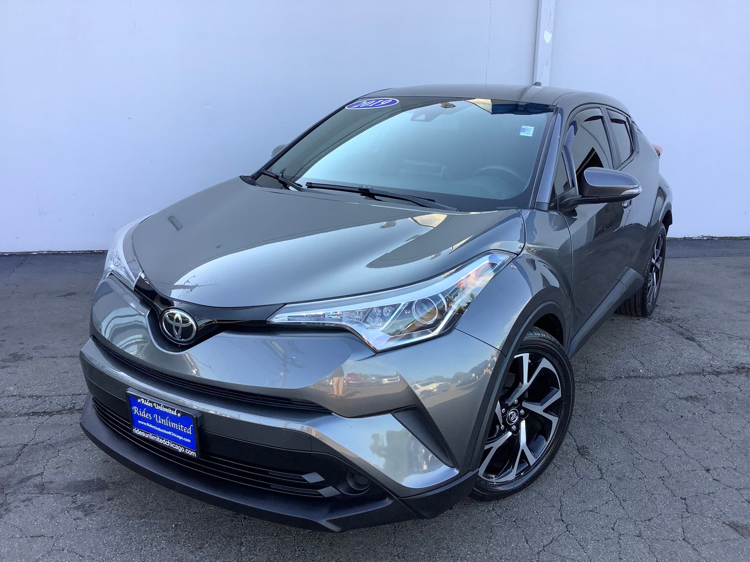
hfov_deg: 58.4
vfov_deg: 45.4
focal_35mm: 31
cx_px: 375
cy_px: 281
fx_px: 672
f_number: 2.4
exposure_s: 1/197
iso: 25
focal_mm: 3.3
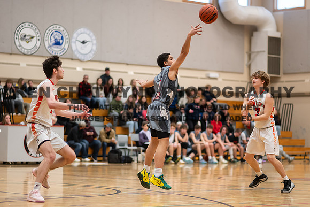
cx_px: 155
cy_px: 120
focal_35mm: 108
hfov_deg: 18.9
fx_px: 930
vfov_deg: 12.7
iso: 2500
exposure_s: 1/1000
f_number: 1.8
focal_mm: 85
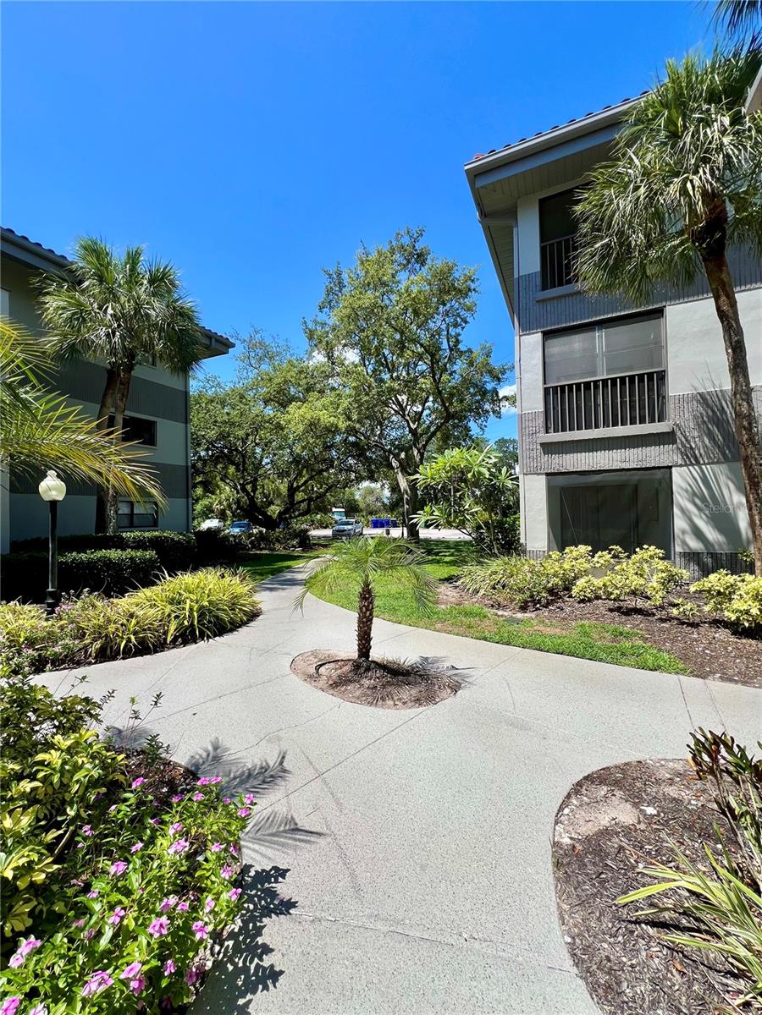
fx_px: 382
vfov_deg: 106.2
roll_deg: +1.6
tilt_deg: +2.1
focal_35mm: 13
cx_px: 381
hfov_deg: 89.9
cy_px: 508
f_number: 1.8
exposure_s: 1/1340
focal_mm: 1.57
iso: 32
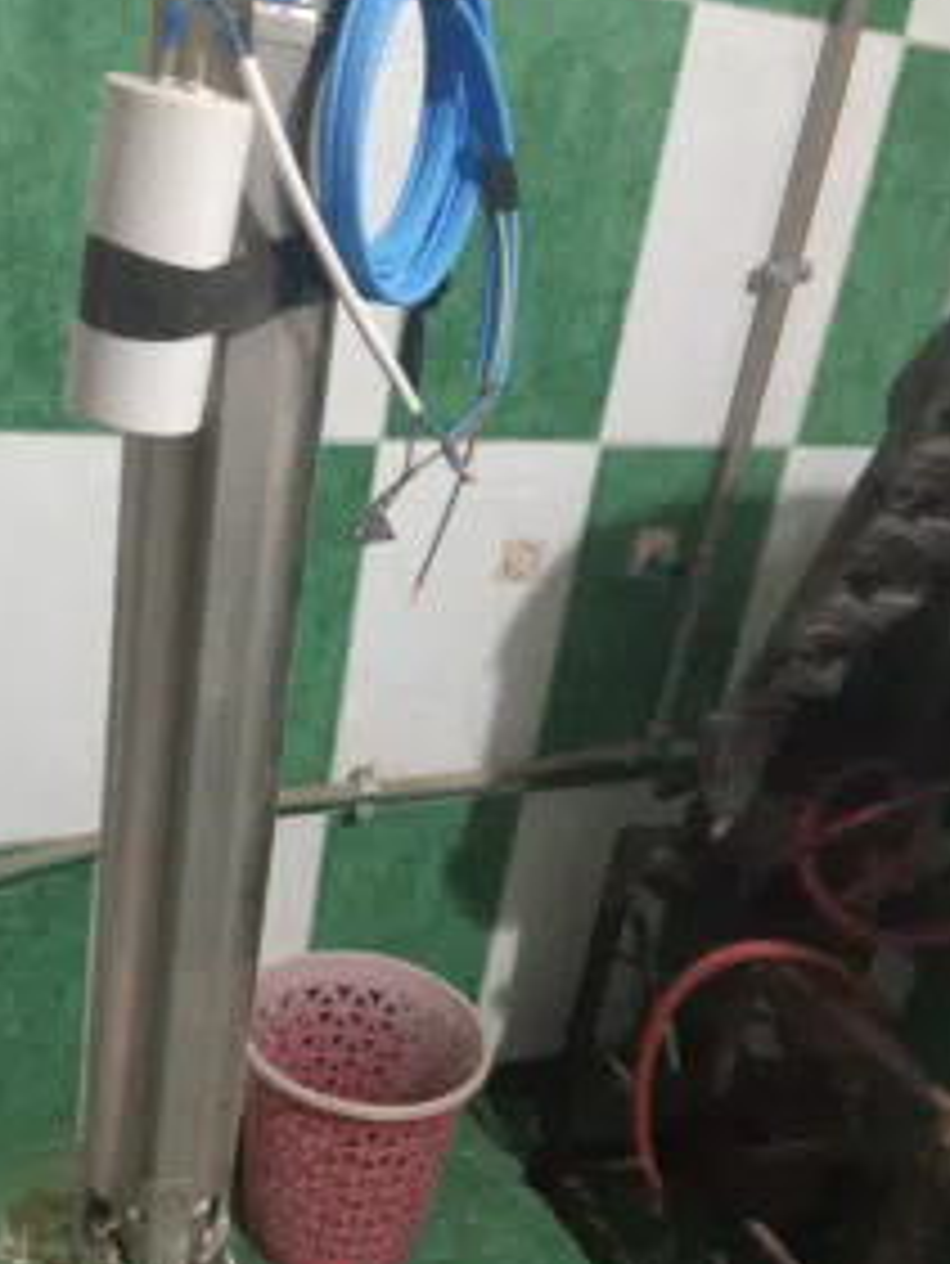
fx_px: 1353
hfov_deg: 38.1
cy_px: 756
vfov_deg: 49.8
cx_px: 293
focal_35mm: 37
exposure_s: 1/25
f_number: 1.7
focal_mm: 3.92
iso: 400
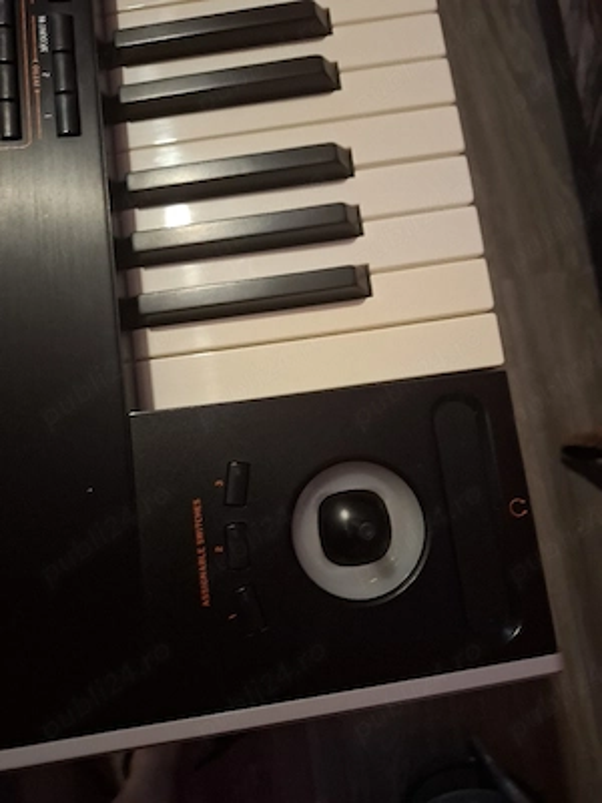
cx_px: 301
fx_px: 533
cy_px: 402
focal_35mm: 23
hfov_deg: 58.9
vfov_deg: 73.9
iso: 320
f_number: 1.8
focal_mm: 5.54
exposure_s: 1/25
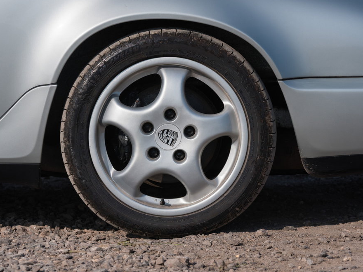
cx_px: 167
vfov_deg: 7.2
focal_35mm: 207
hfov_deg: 9.6
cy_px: 138
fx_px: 2171
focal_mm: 185
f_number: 8
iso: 500
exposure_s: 1/640
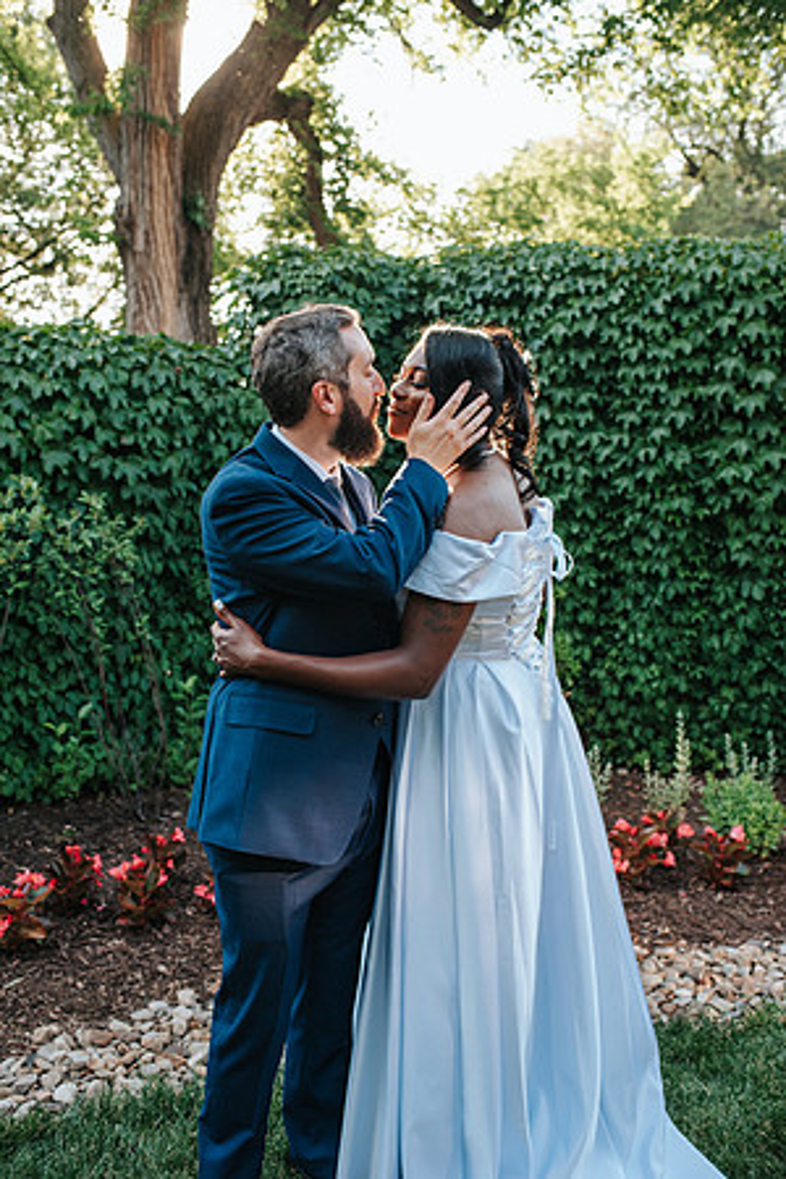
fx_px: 1146
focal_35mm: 35
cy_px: 590
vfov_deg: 54.4
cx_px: 393
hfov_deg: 37.9
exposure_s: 1/1000
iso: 1000
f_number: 4
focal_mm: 35
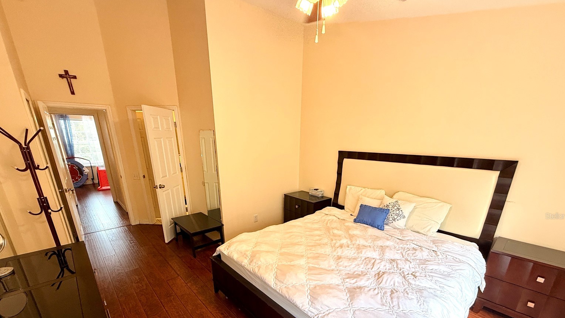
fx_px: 240
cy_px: 216
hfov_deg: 99.4
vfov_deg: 65.1
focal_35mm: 16
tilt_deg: -16.1
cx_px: 284
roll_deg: -1.2
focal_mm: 2.22
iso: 100
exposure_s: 1/120
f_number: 2.2
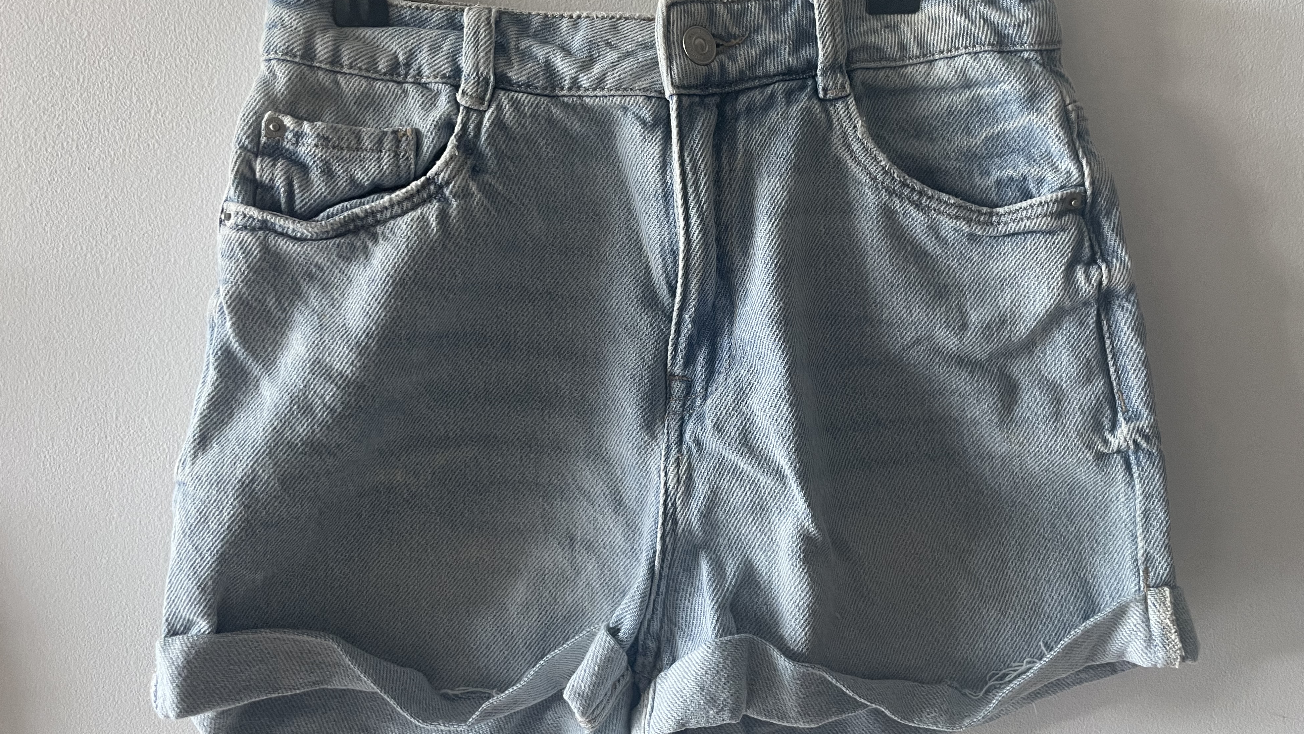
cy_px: 334
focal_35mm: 29
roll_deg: -0.3
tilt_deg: -4.5
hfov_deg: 66.1
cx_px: 660
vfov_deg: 40.1
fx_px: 1003
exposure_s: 1/60
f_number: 1.6
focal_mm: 4.2
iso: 200
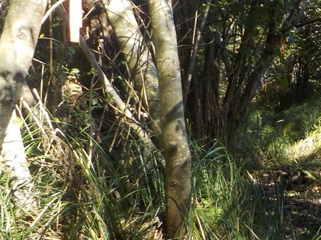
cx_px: 334
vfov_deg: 16.6
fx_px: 825
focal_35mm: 89
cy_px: 127
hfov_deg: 21.1
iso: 125
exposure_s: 1/80
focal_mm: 4.1
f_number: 3.3
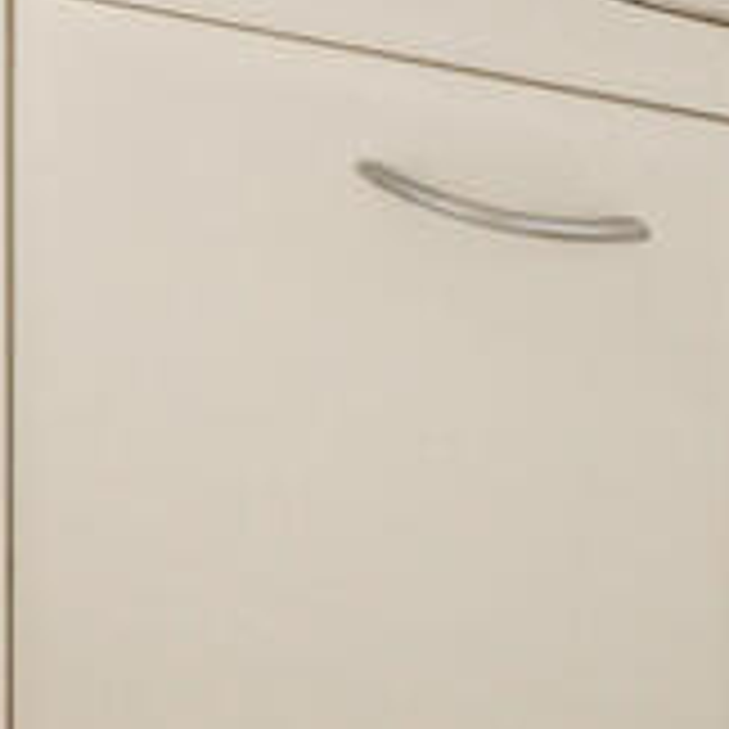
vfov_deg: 17.3
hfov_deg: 15.3
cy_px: -652
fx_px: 1858
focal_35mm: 78
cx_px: -914
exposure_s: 1/125
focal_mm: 7
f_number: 4
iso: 800
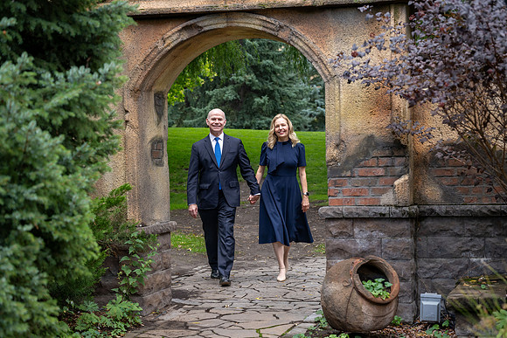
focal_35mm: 64
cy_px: 169
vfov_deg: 21.3
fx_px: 902
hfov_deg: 31.4
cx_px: 254
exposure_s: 1/400
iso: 200
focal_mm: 64
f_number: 4
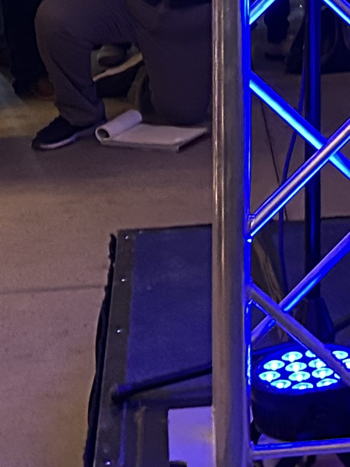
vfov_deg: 15.0
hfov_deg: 11.4
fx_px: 1699
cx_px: 493
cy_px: -129
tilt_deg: -3.3
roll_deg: +2.0
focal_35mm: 126
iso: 400
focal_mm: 5.7
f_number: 1.5
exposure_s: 1/60
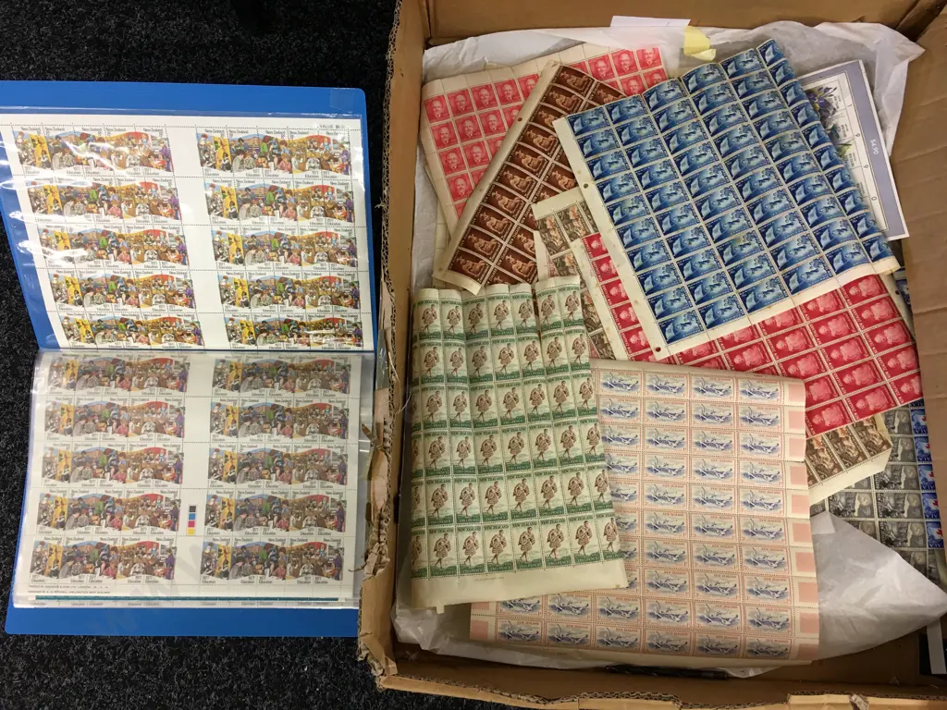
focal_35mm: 29
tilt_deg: -76.1
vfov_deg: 48.2
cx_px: 474
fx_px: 793
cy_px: 355
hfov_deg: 61.7
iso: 40
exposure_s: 1/17
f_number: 2.2
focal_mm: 4.15
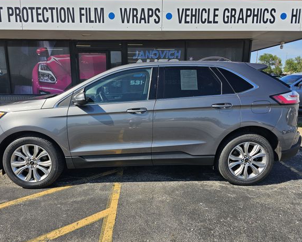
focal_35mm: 25
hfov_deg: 68.0
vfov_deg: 56.8
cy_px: 122
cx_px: 140
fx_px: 223
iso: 10
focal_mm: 6.3
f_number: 1.7
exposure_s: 1/511
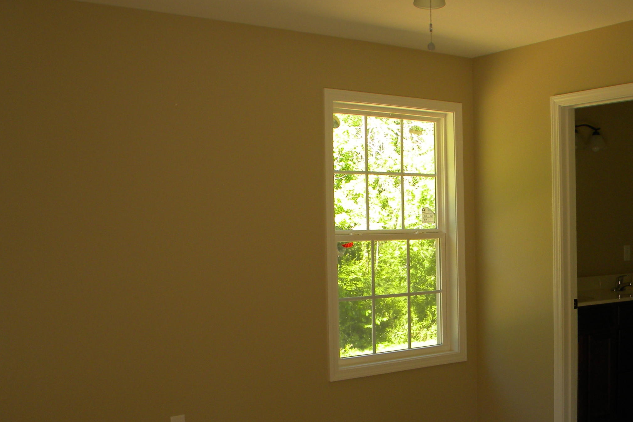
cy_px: 295
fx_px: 756
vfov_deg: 30.9
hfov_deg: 44.6
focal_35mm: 43
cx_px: 434
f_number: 3.5
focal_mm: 5
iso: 80
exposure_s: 1/63.5
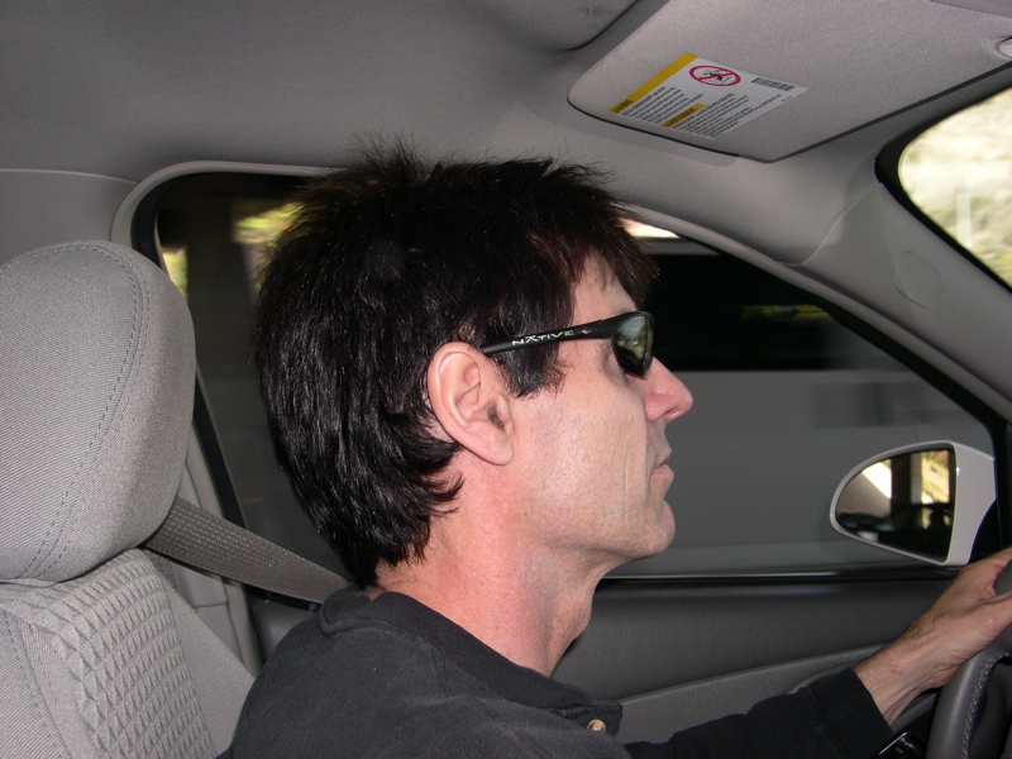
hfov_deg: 49.0
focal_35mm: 38
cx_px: 506
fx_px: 1111
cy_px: 380
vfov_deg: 37.7
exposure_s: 1/30
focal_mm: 8
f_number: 7.6
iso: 100
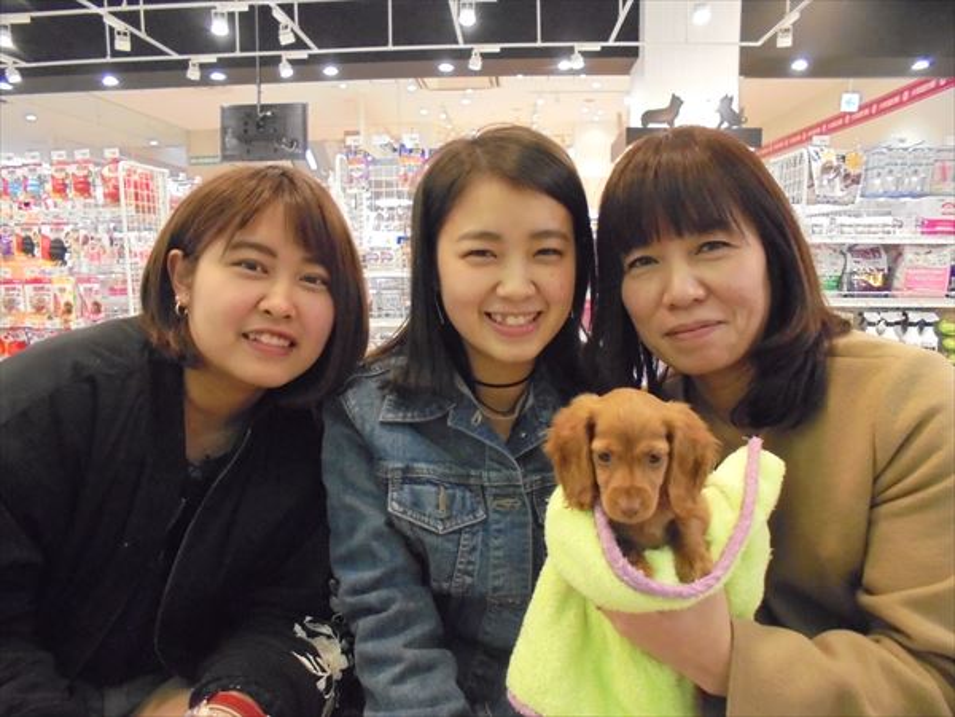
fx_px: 717
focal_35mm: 26
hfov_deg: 67.3
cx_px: 478
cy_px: 358
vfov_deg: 53.1
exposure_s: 1/60
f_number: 3.5
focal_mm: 4.6
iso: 800
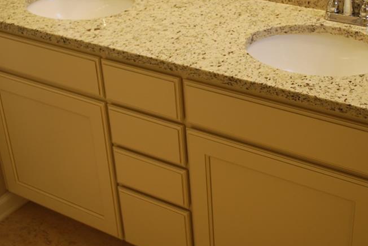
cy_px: 102
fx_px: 676
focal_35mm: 66
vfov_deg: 20.7
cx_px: 190
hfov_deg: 30.5
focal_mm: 28
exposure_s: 1/30
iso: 220
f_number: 4.5
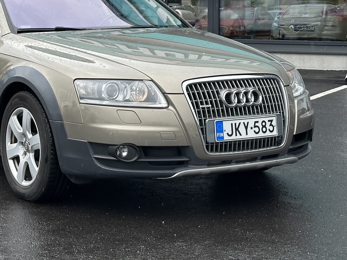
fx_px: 892
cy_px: 29
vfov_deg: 16.4
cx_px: 86
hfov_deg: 21.8
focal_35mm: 89
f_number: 1.78
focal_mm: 6.86
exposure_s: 1/612
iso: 64
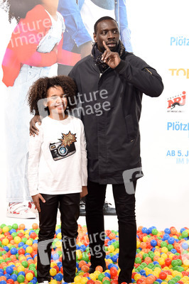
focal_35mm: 68
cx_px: 94
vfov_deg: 29.7
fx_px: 536
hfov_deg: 20.0
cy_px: 142
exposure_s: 1/200
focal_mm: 68
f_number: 5.6
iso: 500
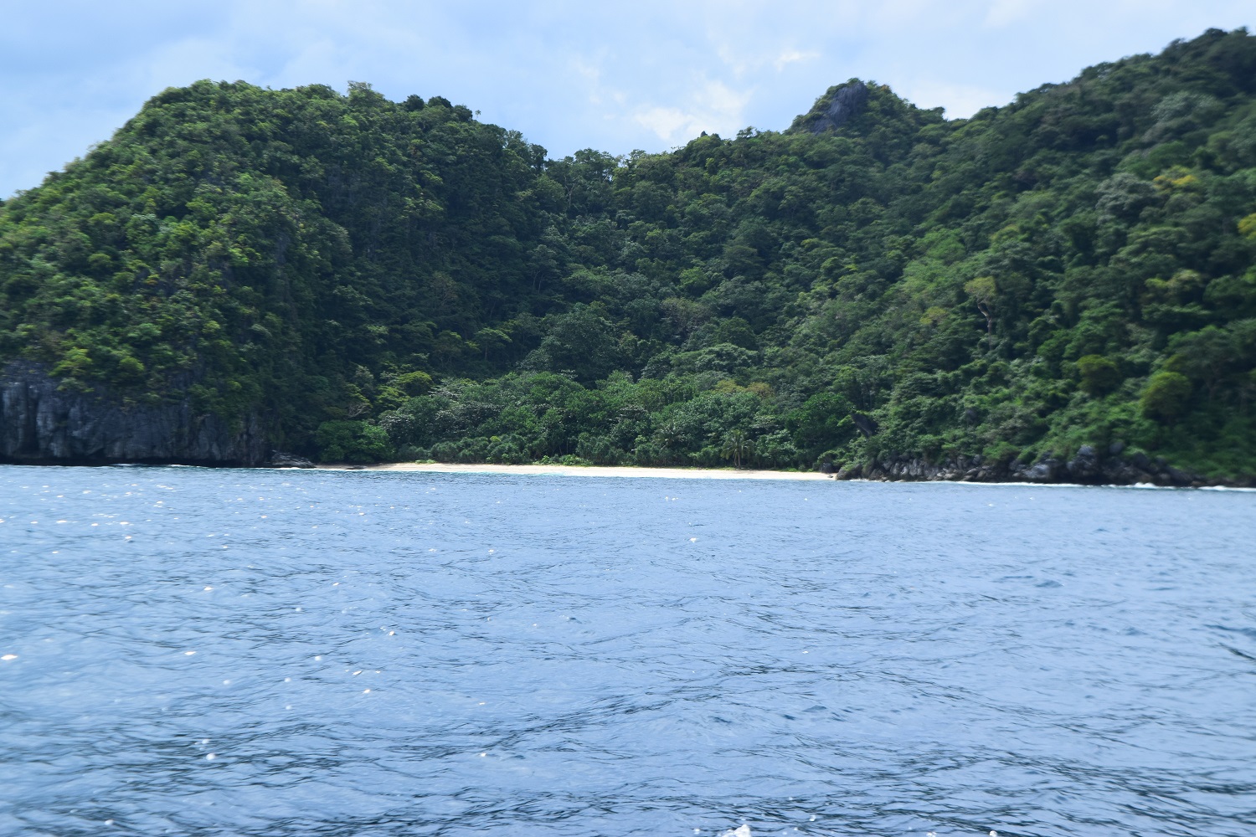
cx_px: 628
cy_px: 418
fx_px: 2407
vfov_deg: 19.7
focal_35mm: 69
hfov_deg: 29.2
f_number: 11
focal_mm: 46
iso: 360
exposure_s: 1/500
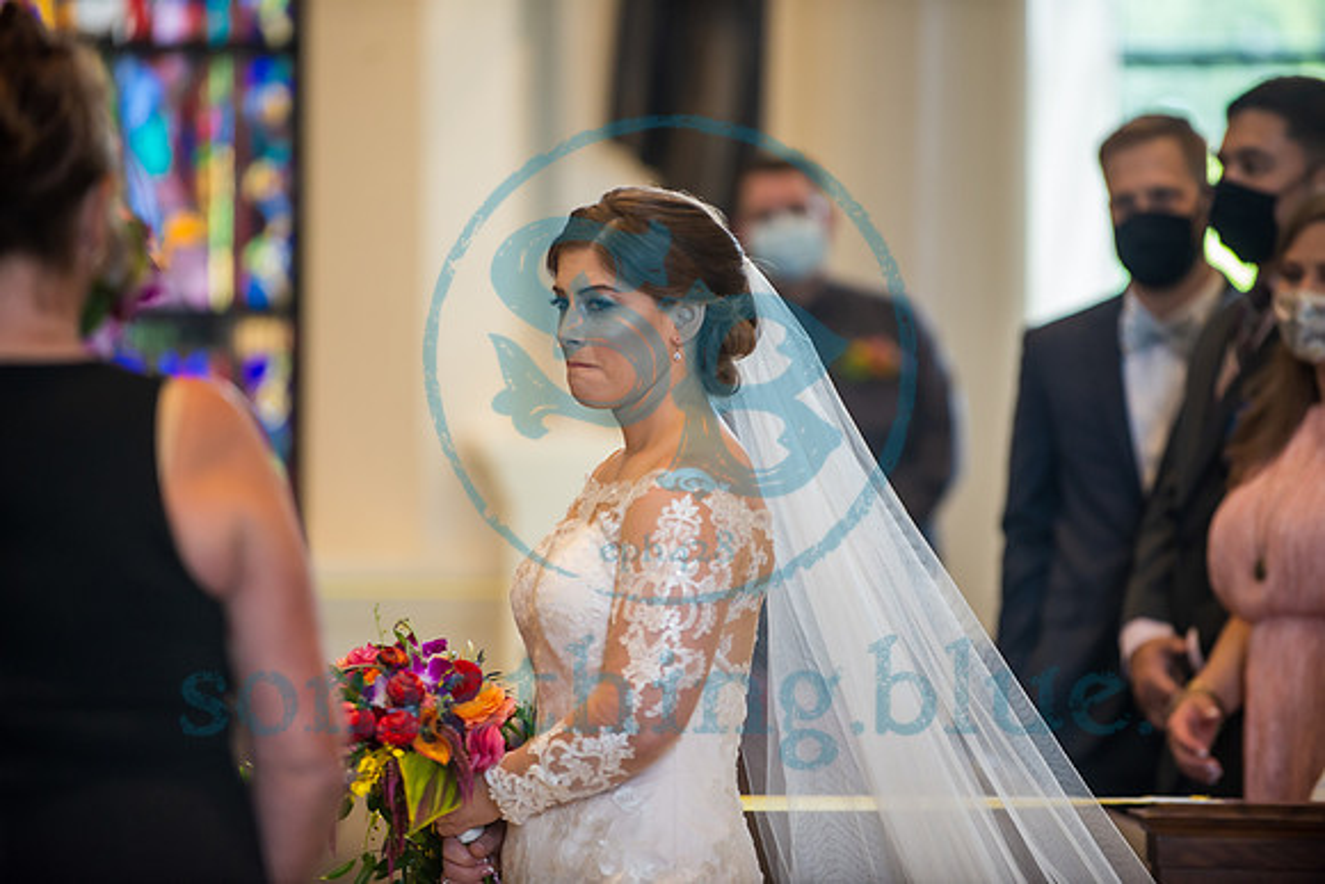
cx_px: 662
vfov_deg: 6.9
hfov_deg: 10.3
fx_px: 7362
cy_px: 442
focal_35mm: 200
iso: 1250
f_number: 2.8
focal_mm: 200
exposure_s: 1/250
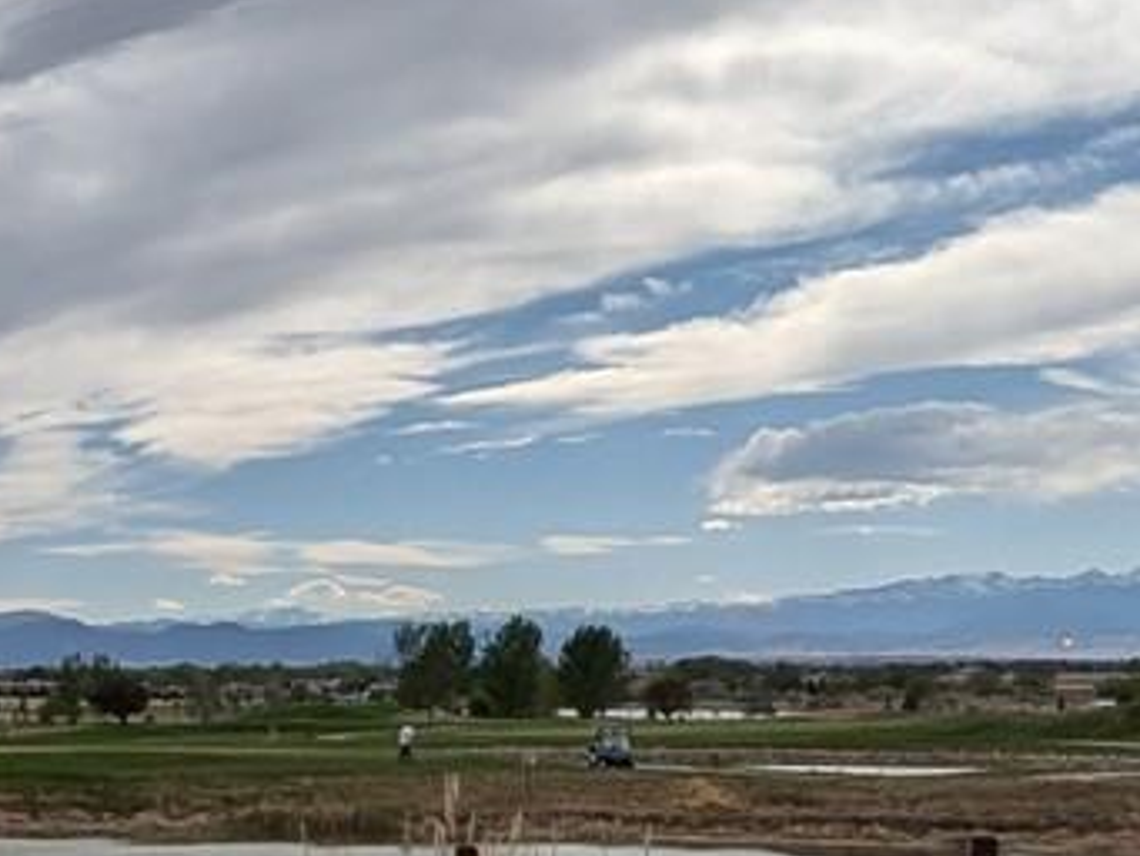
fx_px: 2010
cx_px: -405
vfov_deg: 23.1
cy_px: 839
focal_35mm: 61
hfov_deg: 26.2
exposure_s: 1/2732
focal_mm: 1.54
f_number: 2.2
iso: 30
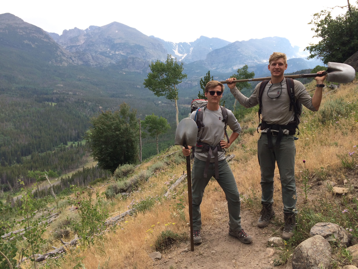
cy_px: 134
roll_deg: -2.0
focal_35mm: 29
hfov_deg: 61.7
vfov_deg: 48.2
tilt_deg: -9.6
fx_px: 300
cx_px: 179
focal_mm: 4.15
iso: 32
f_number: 2.2
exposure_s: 1/604
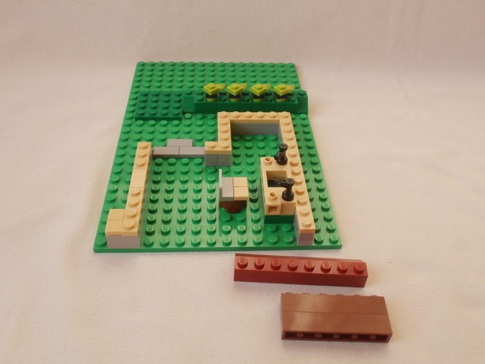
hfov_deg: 50.1
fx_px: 518
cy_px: 182
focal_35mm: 37
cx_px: 242
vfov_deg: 38.7
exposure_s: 1/125
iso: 80
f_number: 3.9
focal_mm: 6.61
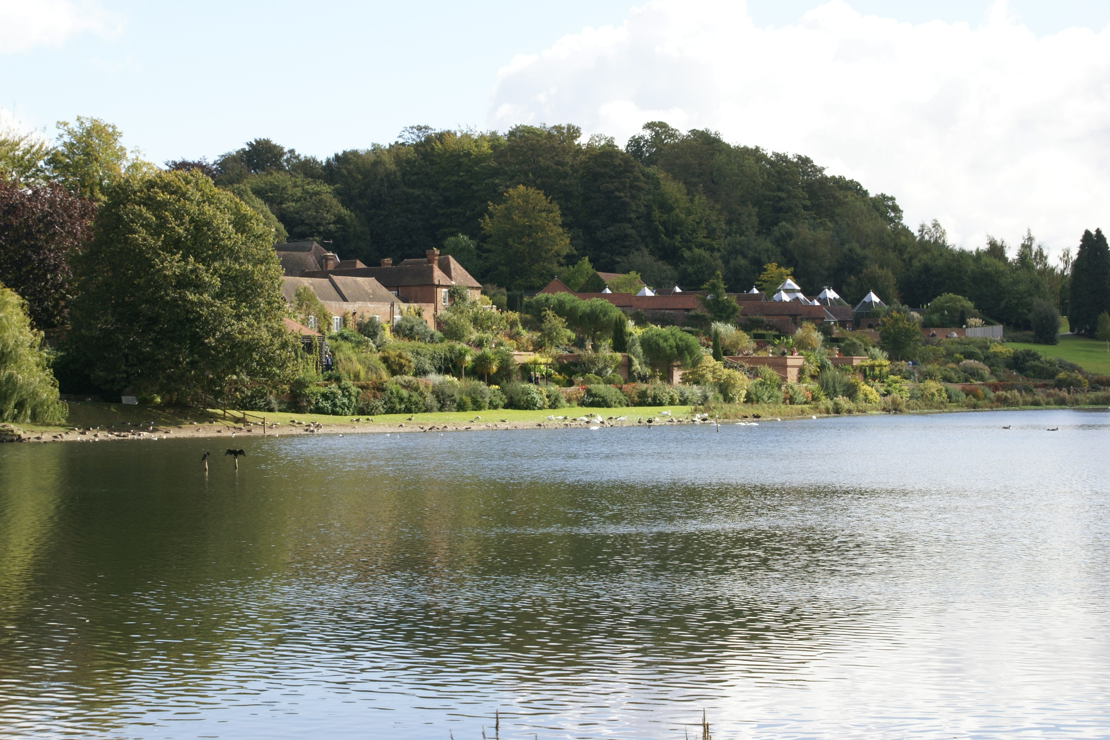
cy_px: 370
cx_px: 555
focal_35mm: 75
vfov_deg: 18.2
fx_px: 2312
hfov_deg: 27.0
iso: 100
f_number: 10
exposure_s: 1/125
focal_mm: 50
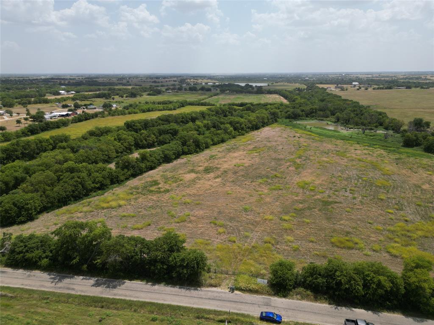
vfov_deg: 56.8
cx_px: 217
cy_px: 162
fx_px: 301
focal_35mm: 24
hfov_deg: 71.6
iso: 120
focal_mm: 6.72
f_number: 1.7
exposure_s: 1/4000
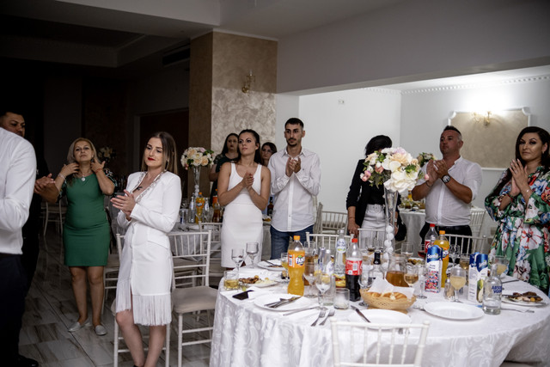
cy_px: 184
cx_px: 275
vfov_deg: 37.9
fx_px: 535
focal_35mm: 35
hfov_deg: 54.4
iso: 640
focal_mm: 23
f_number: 1.4
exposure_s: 1/160
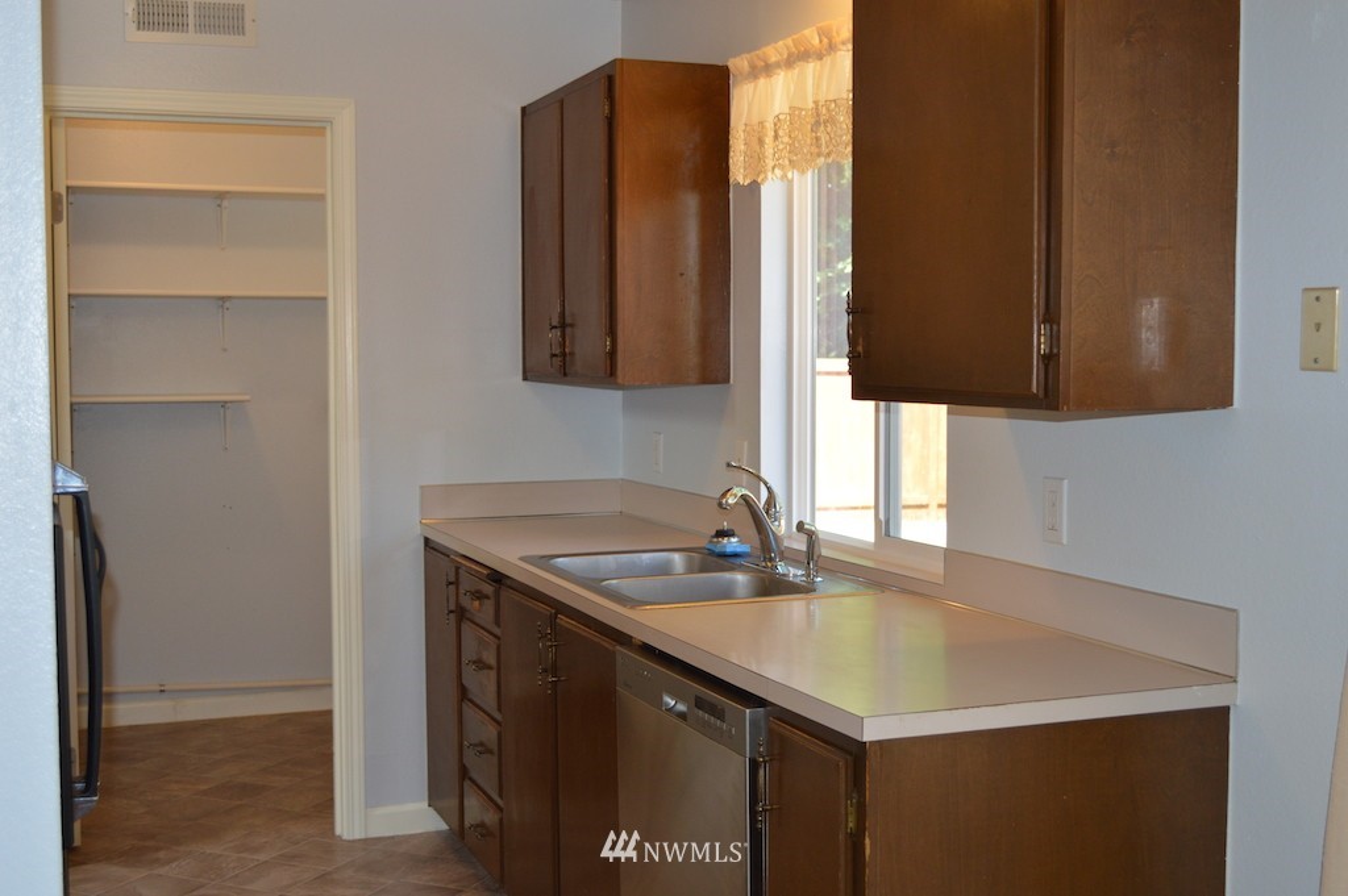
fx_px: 1627
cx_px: 674
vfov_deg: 30.8
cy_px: 448
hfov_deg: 45.0
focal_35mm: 44
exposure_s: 1/100
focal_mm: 29
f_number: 4.5
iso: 400
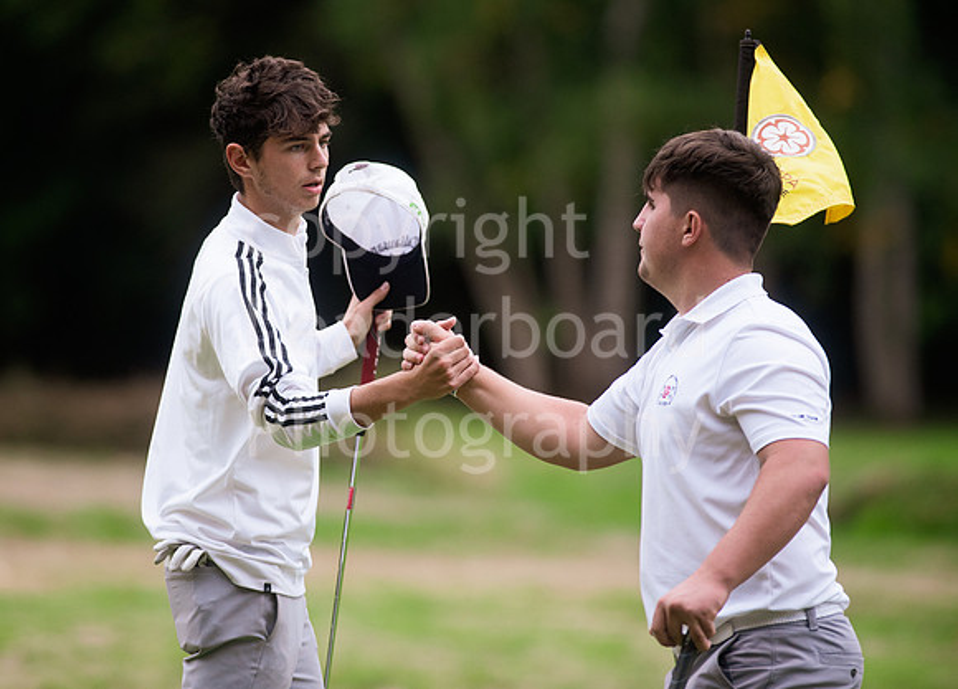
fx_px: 9823
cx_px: 369
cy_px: 296
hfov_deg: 5.6
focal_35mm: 360
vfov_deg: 4.0
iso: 1000
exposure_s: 1/1250
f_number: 4
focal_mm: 300
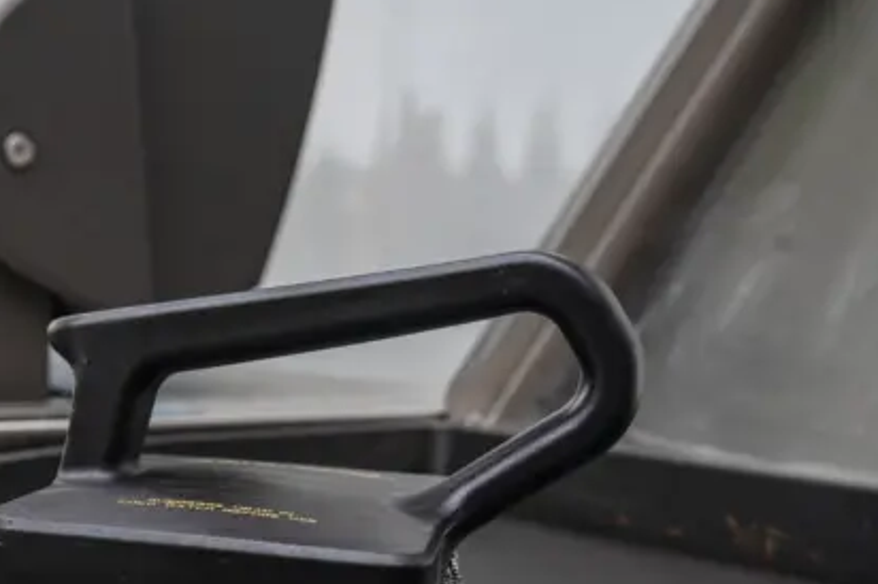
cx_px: 32
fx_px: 1657
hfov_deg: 28.2
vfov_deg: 19.6
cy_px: 534
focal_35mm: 68
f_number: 7.1
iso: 320
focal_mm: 35
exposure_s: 1/200
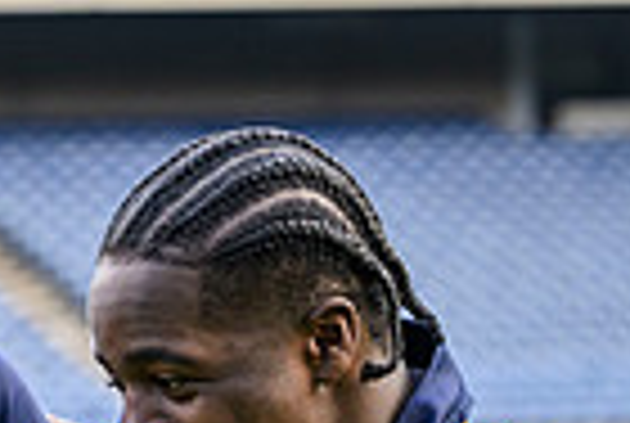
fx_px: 6384
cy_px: 565
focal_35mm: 364
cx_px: -657
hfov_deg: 5.5
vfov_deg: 3.8
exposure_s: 1/640
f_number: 4
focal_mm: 88
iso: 1250
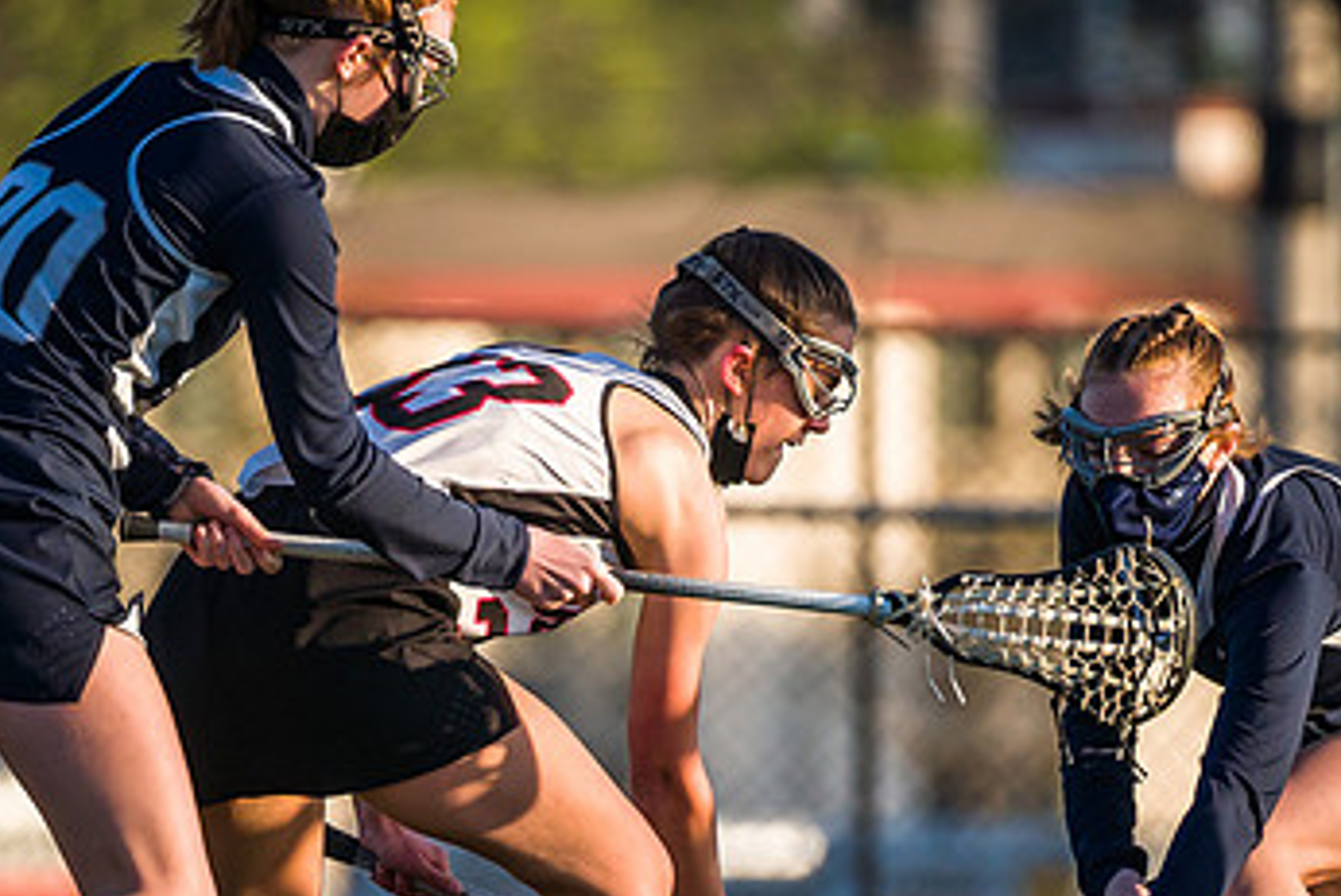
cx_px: 603
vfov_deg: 1.4
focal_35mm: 1002
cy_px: 501
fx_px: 37338
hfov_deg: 2.1
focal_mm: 400
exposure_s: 1/2000
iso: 1250
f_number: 5.6
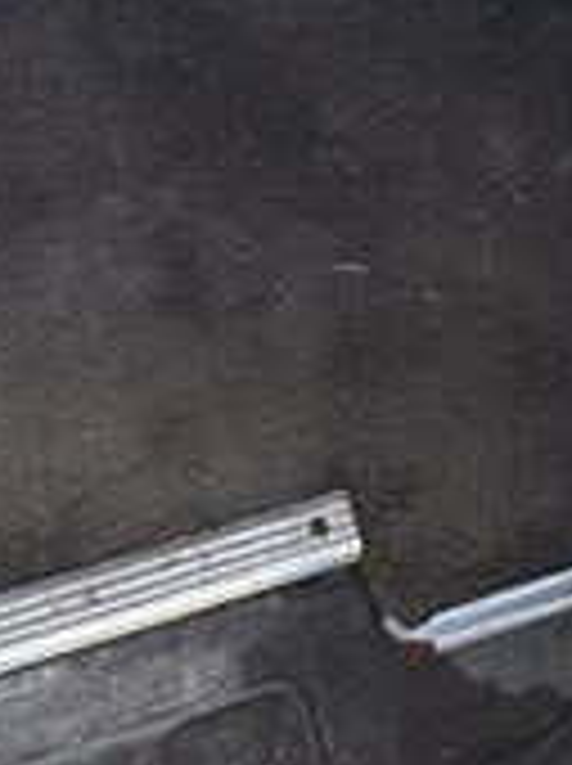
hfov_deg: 19.8
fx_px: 1634
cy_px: -770
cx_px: 261
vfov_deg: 18.0
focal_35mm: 74
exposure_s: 1/137
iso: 80
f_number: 2.2
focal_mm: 2.22
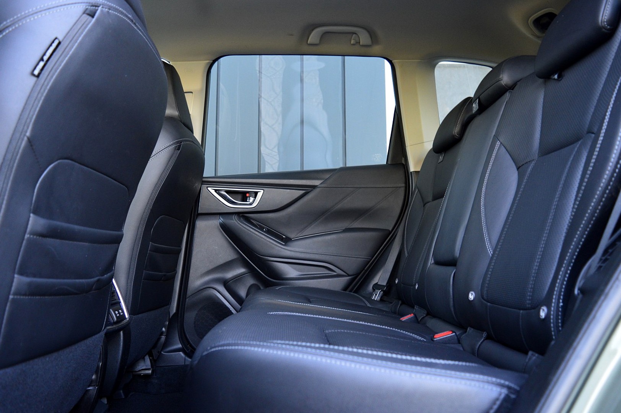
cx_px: 310
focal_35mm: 27
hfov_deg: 67.4
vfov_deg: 47.9
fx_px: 465
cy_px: 206
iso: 800
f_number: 4
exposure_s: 1/60
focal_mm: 18
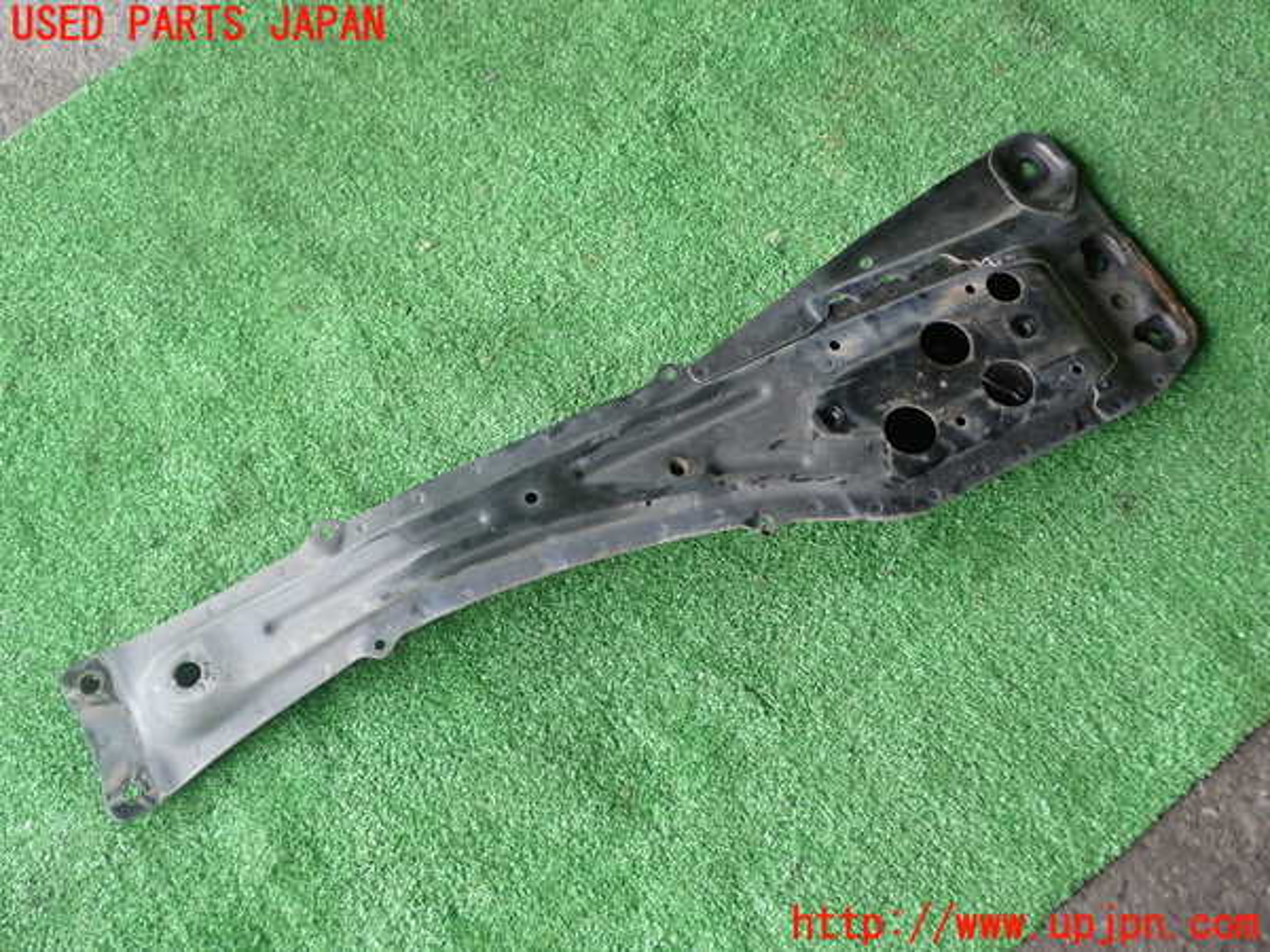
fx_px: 1321
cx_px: 635
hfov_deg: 51.4
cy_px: 476
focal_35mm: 36
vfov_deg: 39.7
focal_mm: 6.37
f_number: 2.5
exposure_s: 1/40
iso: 320
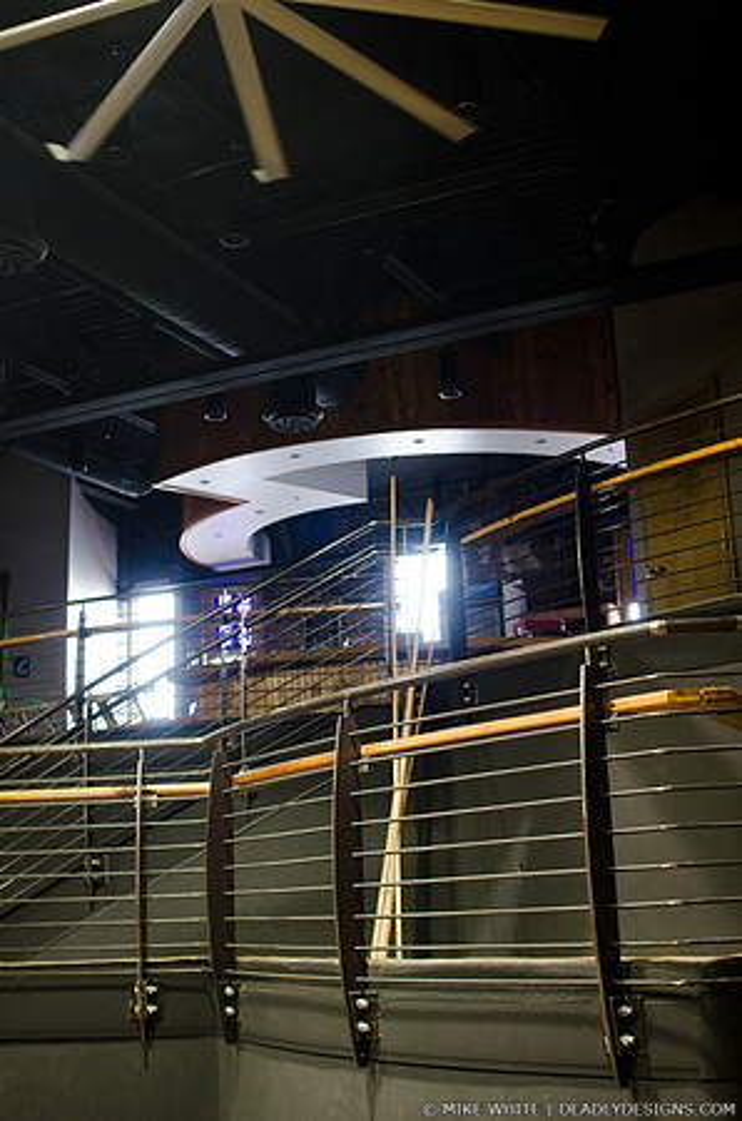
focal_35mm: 45
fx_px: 1398
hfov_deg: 29.7
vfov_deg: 43.7
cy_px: 560
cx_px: 371
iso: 1000
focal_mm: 30
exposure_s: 1/160
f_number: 2.2
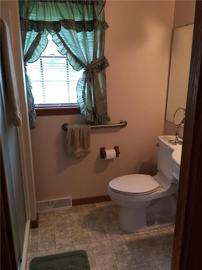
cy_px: 135
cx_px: 101
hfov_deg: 48.2
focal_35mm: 29
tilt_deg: -15.9
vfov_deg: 61.7
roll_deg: -0.1
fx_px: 226
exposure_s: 1/15
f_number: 2.2
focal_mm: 4.15
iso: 32
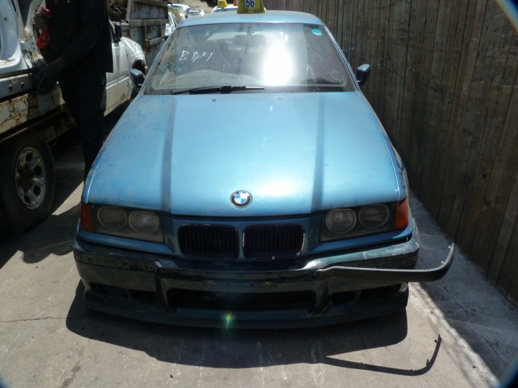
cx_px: 259
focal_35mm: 25
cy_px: 194
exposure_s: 1/320
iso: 125
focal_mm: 4.5
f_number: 5.6
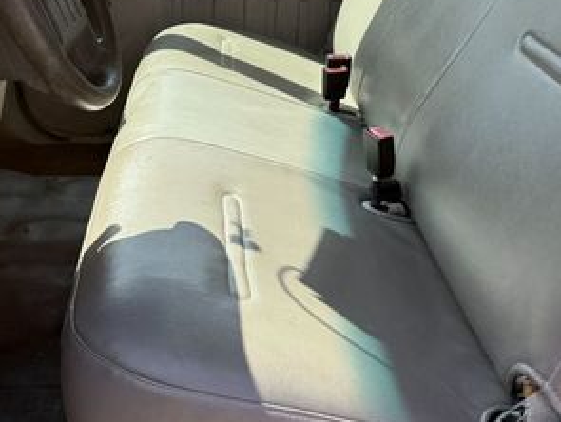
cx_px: 198
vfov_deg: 27.3
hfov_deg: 36.5
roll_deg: -6.0
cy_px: 63
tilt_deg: -12.4
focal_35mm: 52
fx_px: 844
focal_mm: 6.76
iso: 100
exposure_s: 1/1060
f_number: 1.78
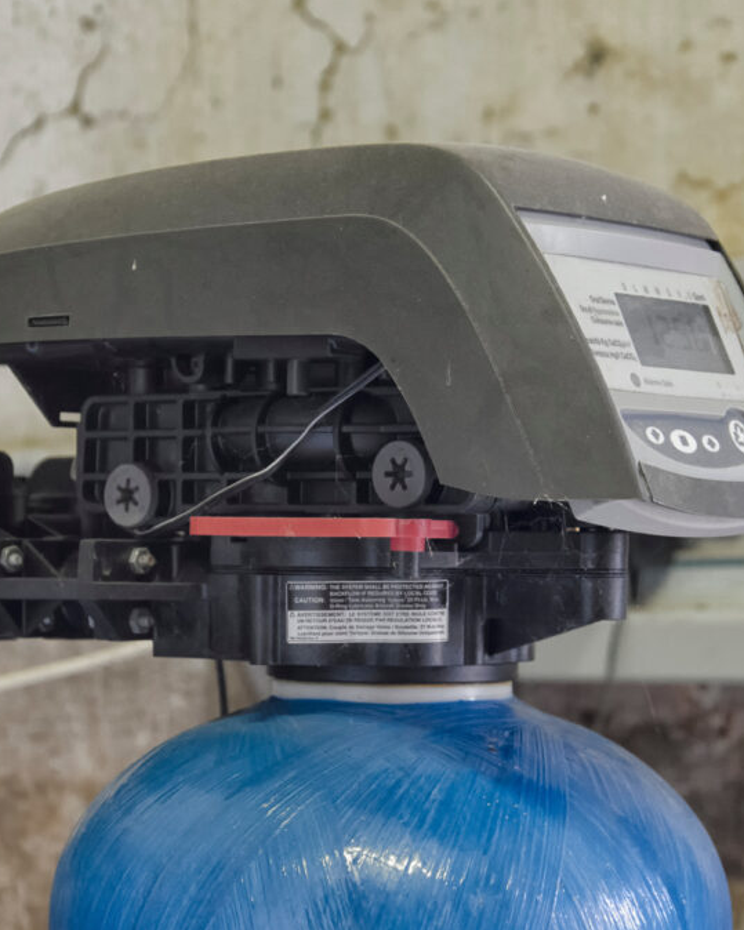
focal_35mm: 111
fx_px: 3056
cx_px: 388
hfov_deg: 13.9
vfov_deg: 17.3
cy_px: 464
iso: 1600
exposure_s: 1/25
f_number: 5
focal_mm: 52
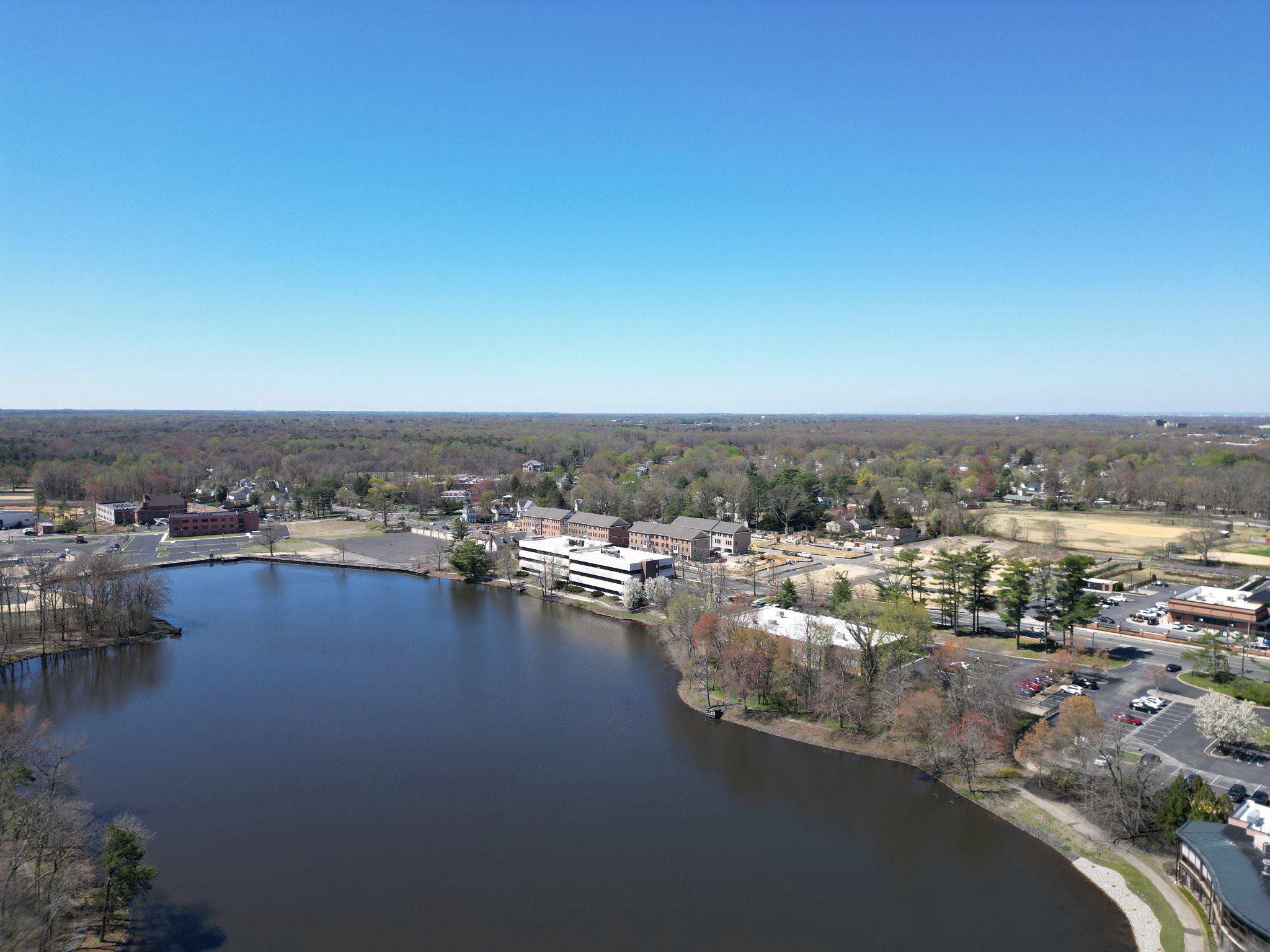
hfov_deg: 71.6
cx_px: 635
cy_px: 476
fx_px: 881
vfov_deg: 56.8
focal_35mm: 24
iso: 100
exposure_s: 1/2000
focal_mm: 6.72
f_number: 1.7
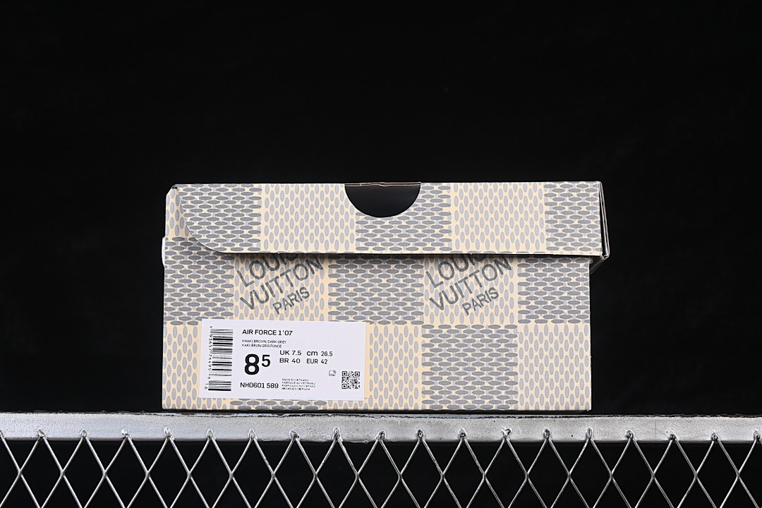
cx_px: 381
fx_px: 1587
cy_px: 254
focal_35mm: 75
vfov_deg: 18.2
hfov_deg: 27.0
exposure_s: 1/80
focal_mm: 50
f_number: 8
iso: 160
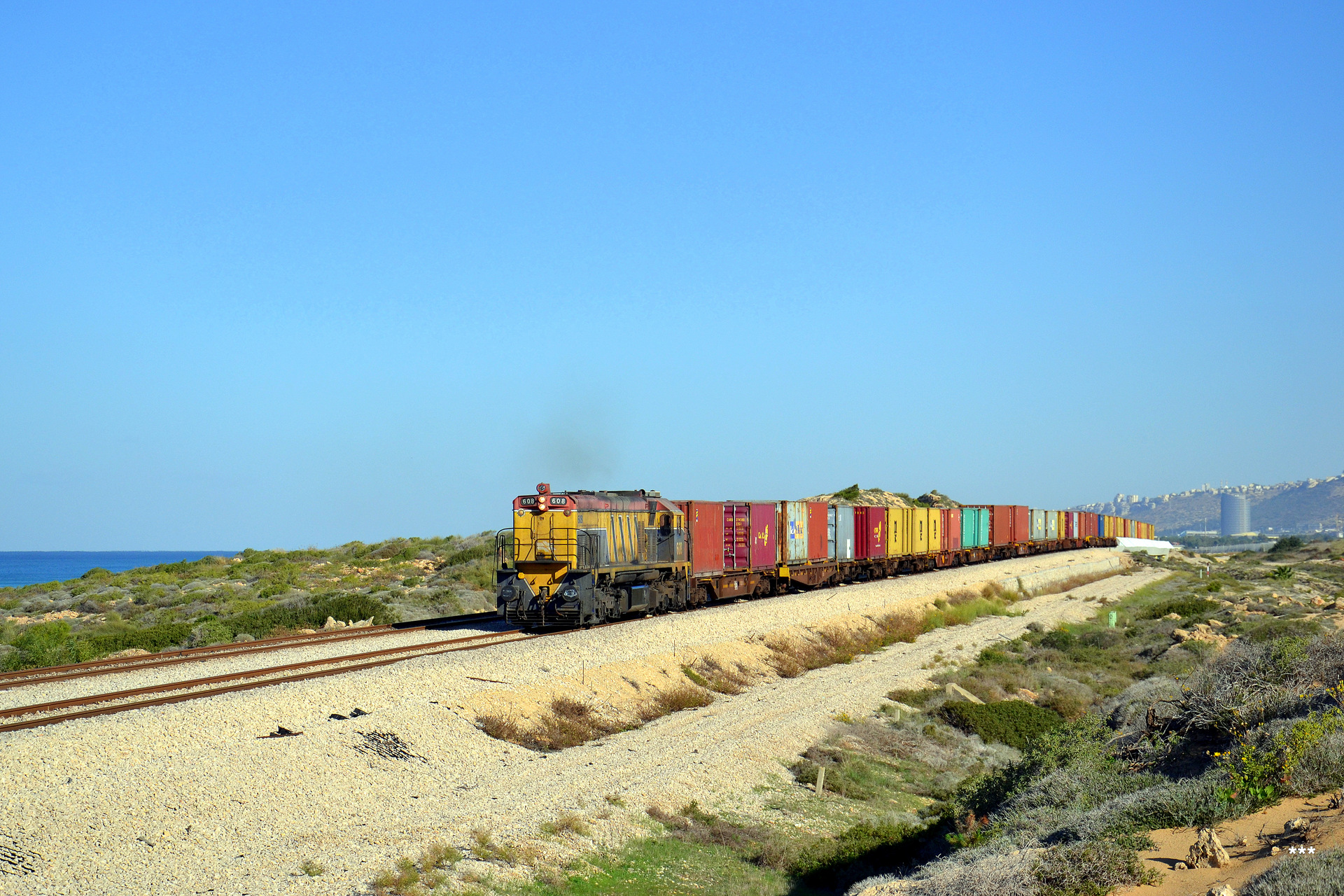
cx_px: 672
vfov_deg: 15.7
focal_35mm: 87
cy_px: 448
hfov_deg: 23.4
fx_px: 3248
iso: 400
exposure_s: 1/2000
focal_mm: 58
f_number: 7.1
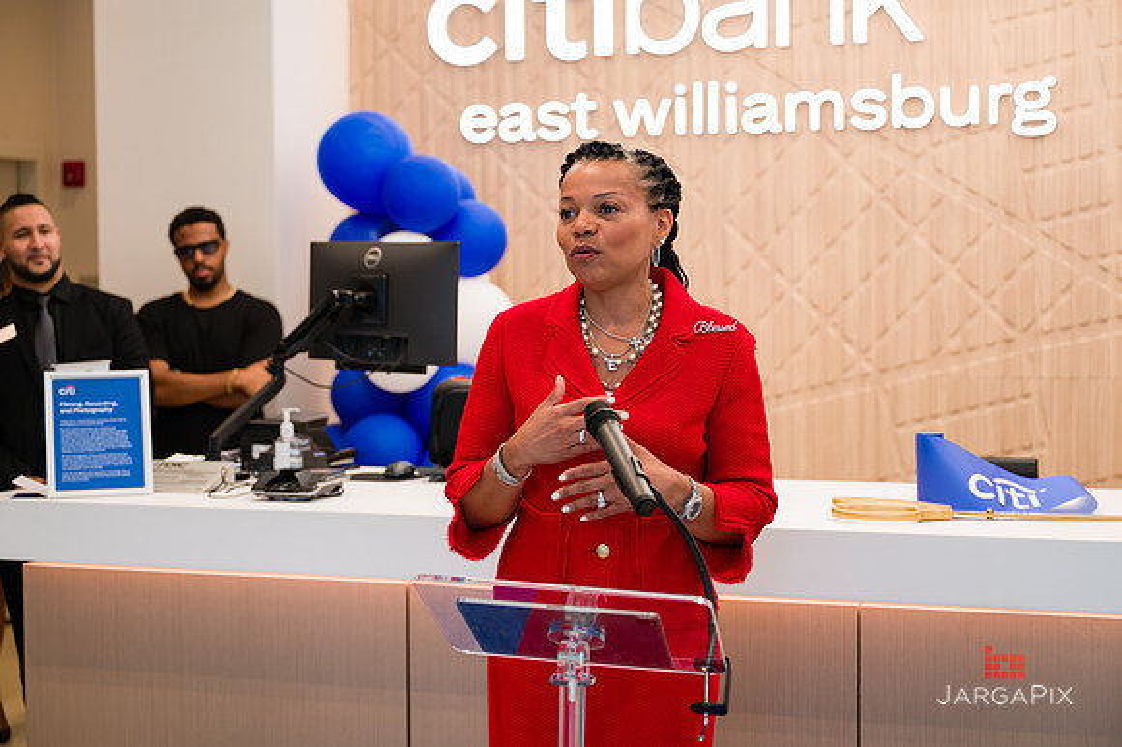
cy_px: 361
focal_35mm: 60
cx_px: 579
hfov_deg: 33.4
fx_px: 1868
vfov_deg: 22.6
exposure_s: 1/200
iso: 400
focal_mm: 58
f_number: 3.2
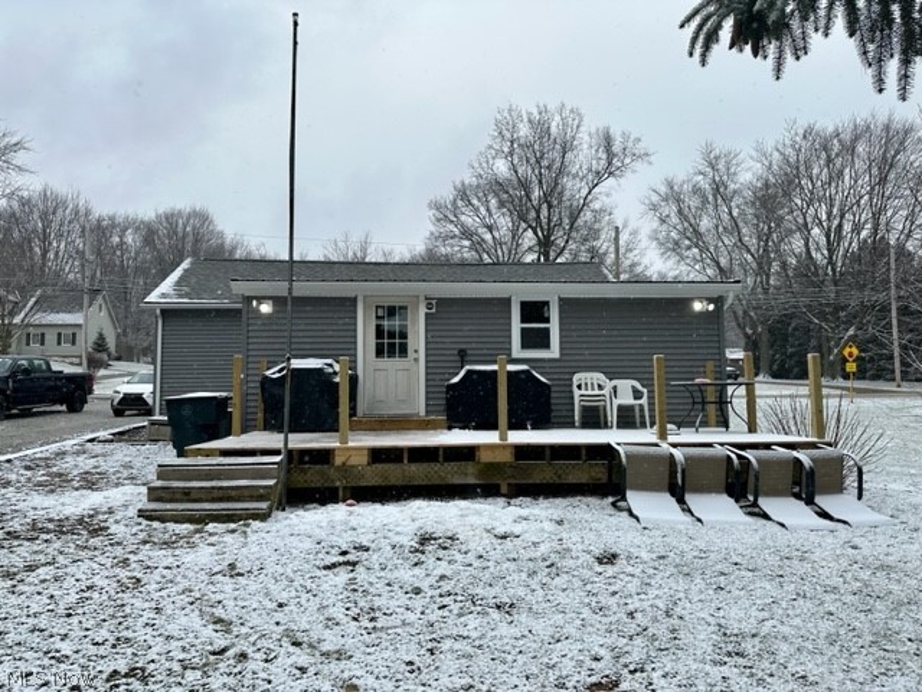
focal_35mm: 24
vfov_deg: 56.8
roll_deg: +0.0
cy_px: 346
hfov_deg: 71.6
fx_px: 639
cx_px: 461
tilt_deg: +4.4
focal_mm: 6.86
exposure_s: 1/1304
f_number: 1.78
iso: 80
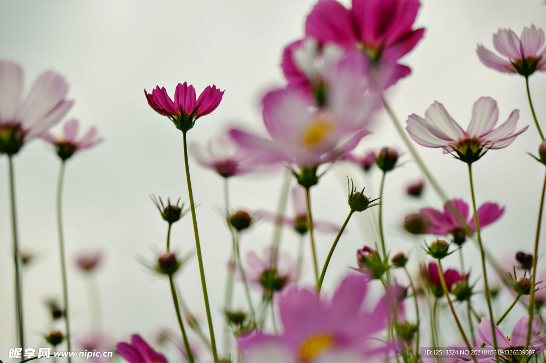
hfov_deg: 19.5
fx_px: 1590
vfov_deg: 13.0
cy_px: 182
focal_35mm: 105
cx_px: 273
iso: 100
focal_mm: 70
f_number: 4
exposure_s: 1/1600
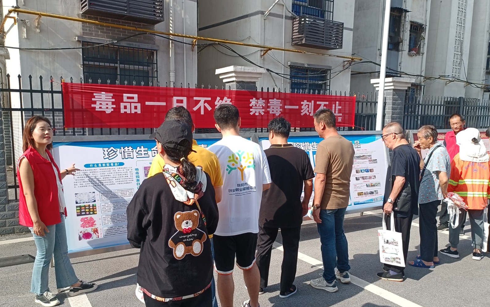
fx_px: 387
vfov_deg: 43.1
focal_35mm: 29
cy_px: 174
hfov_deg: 64.6
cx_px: 242
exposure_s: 1/299
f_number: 1.9
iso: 100
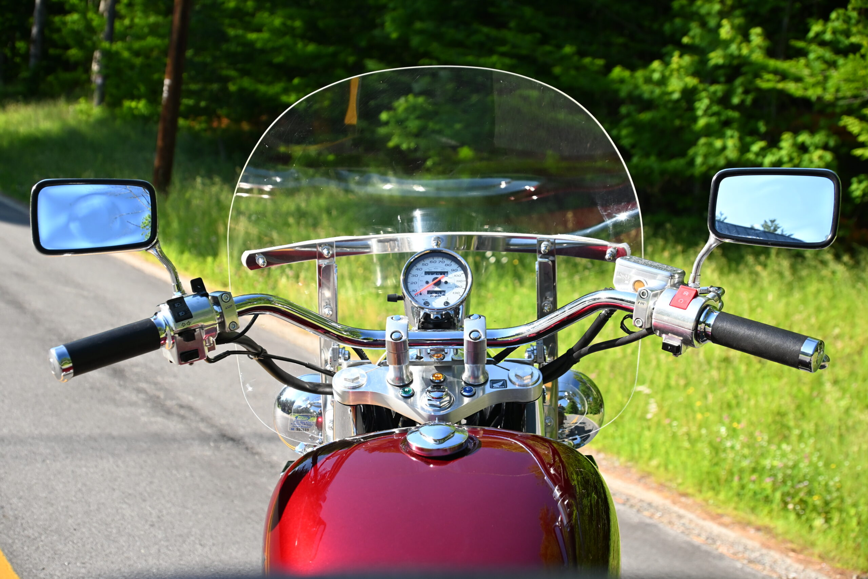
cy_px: 290
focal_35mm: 51
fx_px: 1230
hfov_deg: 38.9
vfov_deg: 26.5
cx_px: 434
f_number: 4
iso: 400
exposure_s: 1/250
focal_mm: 34
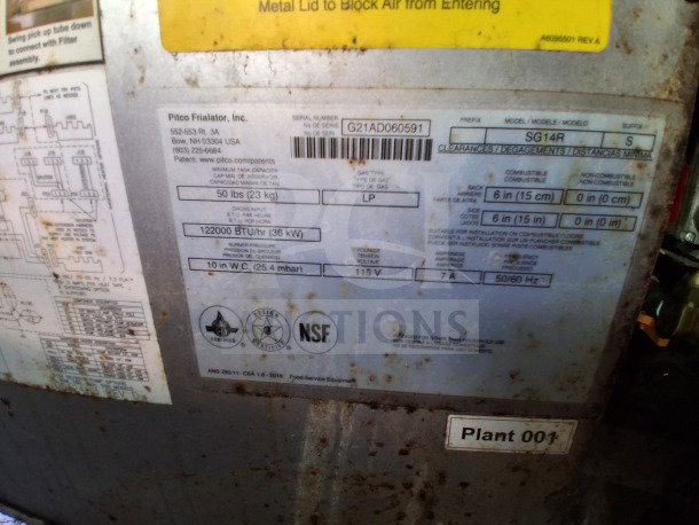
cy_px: 262
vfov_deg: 74.8
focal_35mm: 17
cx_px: 350
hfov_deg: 91.0
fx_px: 343
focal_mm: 1.4
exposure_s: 1/40
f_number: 2.2
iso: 100
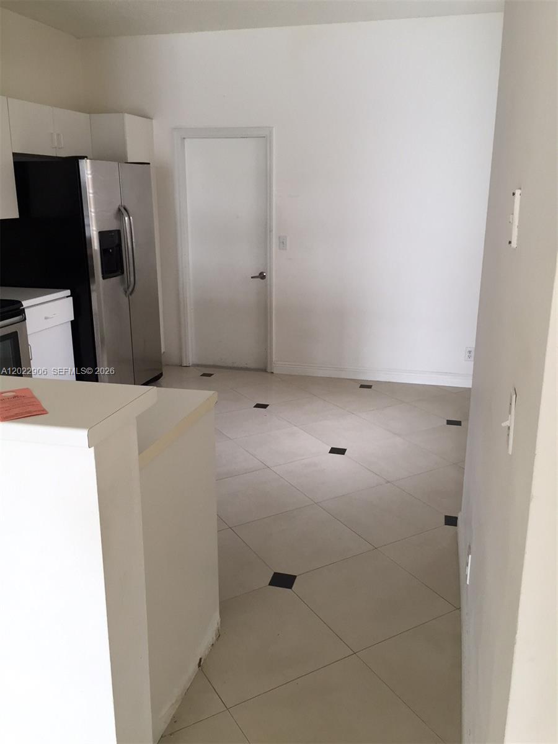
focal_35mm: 29
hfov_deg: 48.2
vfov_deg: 61.7
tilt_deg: -15.6
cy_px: 372
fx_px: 623
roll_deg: +0.2
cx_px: 279
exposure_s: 1/40
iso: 32
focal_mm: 4.15
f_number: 2.2
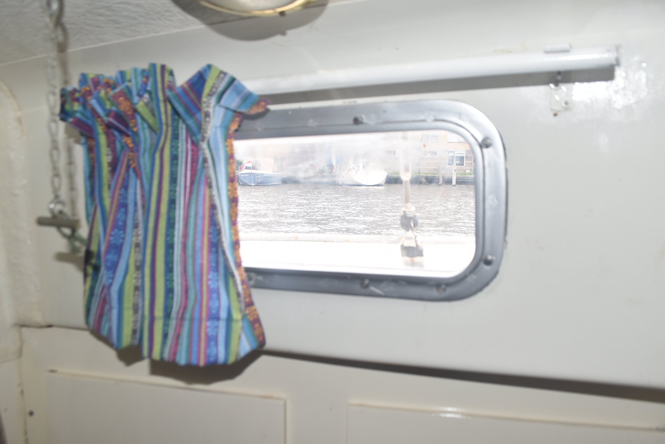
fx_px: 499
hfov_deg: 67.3
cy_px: 222
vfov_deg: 48.0
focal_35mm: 27
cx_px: 332
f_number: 5.6
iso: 320
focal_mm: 18
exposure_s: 1/125
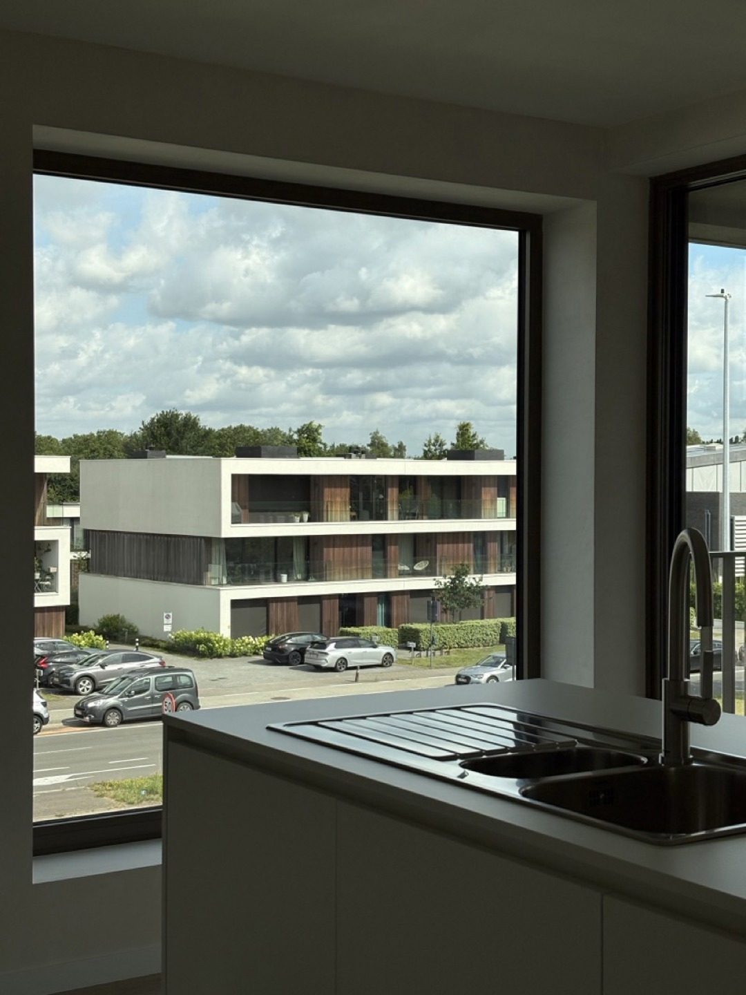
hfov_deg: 28.0
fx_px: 1494
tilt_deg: -0.2
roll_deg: +0.3
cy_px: 498
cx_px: 373
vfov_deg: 36.8
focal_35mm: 52
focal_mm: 5.96
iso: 32
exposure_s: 1/3448
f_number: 1.6
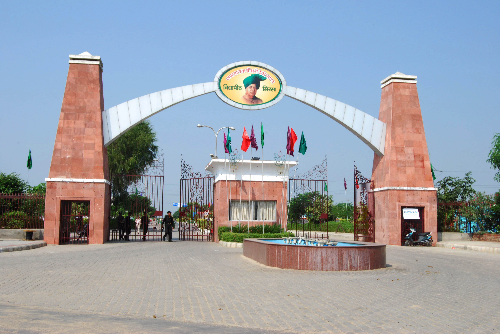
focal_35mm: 39
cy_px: 167
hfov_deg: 49.5
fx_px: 542
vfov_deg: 34.3
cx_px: 250
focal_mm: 26
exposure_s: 1/125
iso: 400
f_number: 18
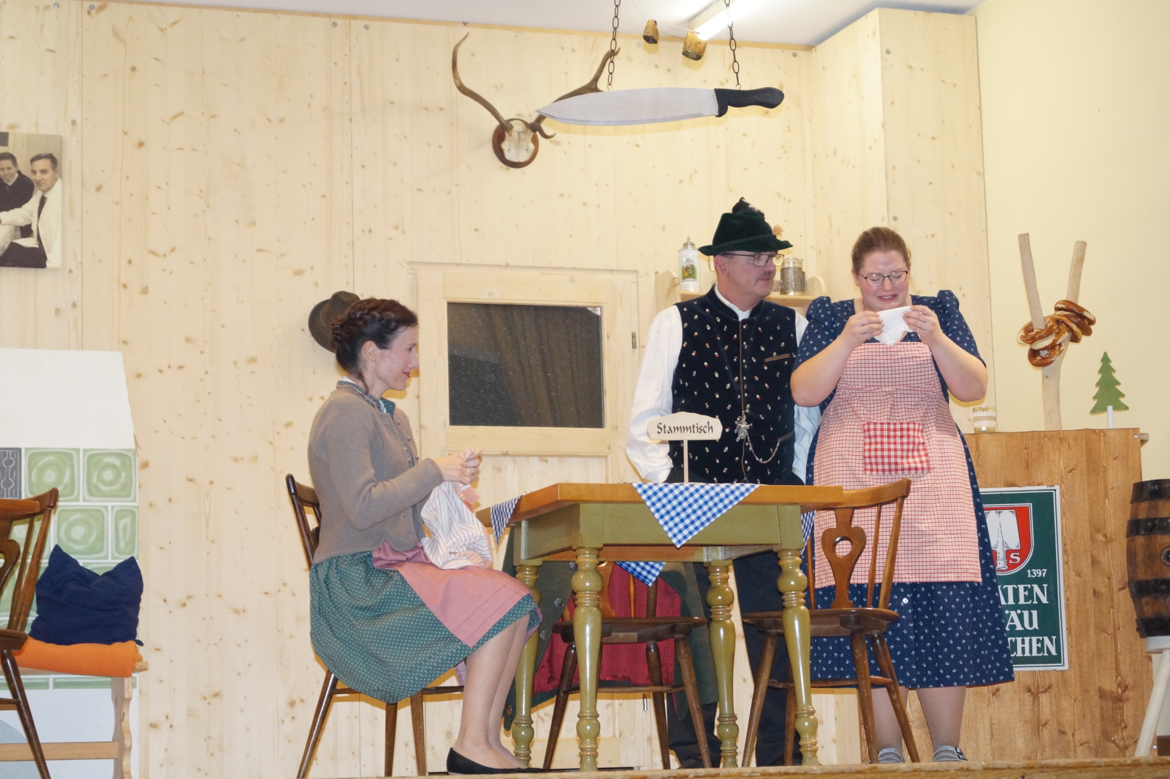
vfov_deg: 16.5
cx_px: 585
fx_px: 2680
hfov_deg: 24.6
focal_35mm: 82
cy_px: 390
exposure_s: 1/160
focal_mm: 55
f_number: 5.6
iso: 2000
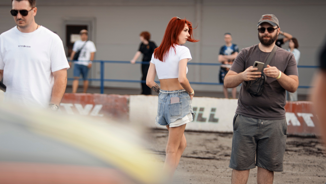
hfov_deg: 19.3
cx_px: 160
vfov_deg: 10.9
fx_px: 960
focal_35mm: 111
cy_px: 91
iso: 100
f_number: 1.8
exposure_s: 1/100
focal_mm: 85
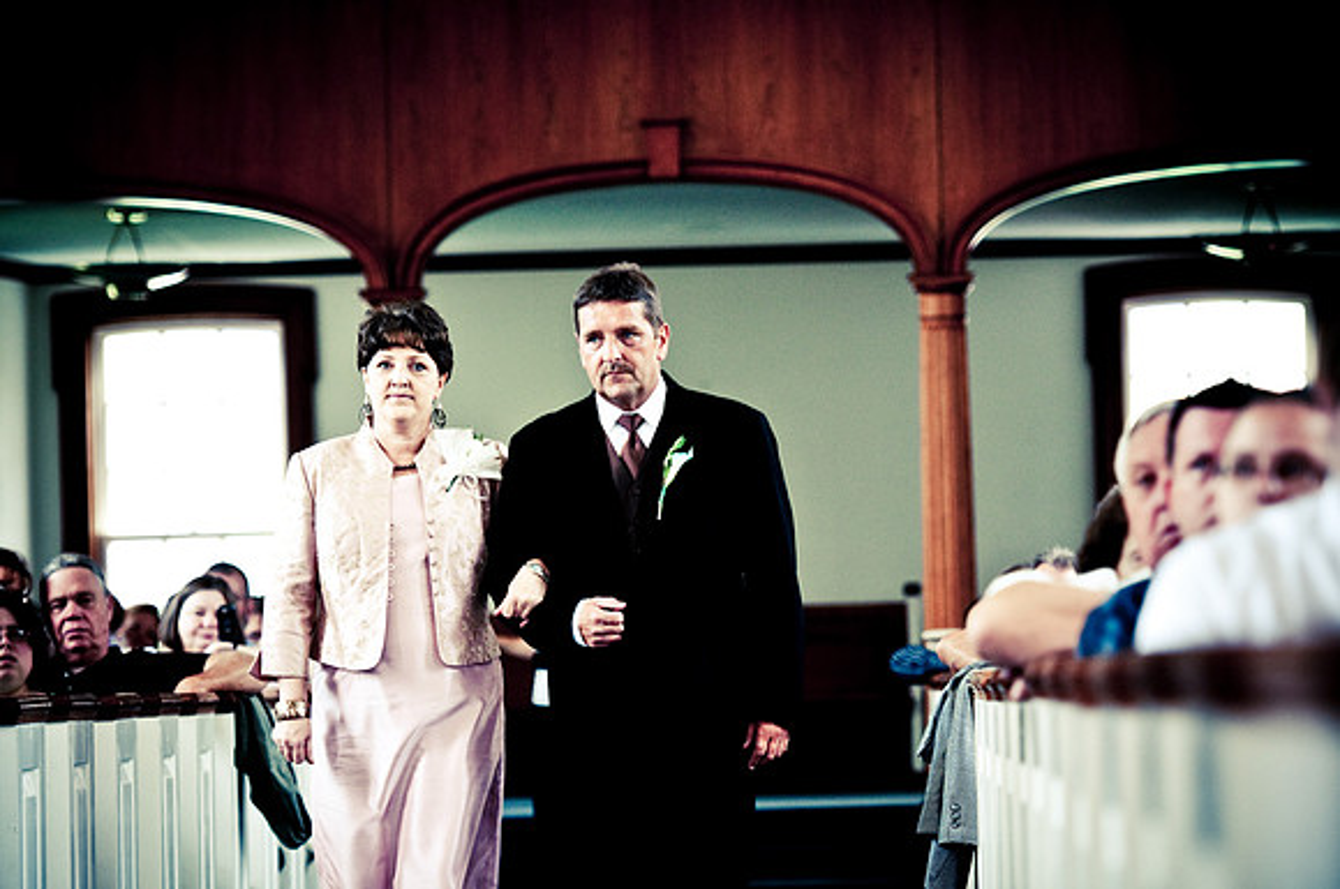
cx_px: 670
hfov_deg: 11.0
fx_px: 6969
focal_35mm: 188
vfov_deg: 7.3
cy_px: 444
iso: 200
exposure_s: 1/60
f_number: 2.8
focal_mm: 125
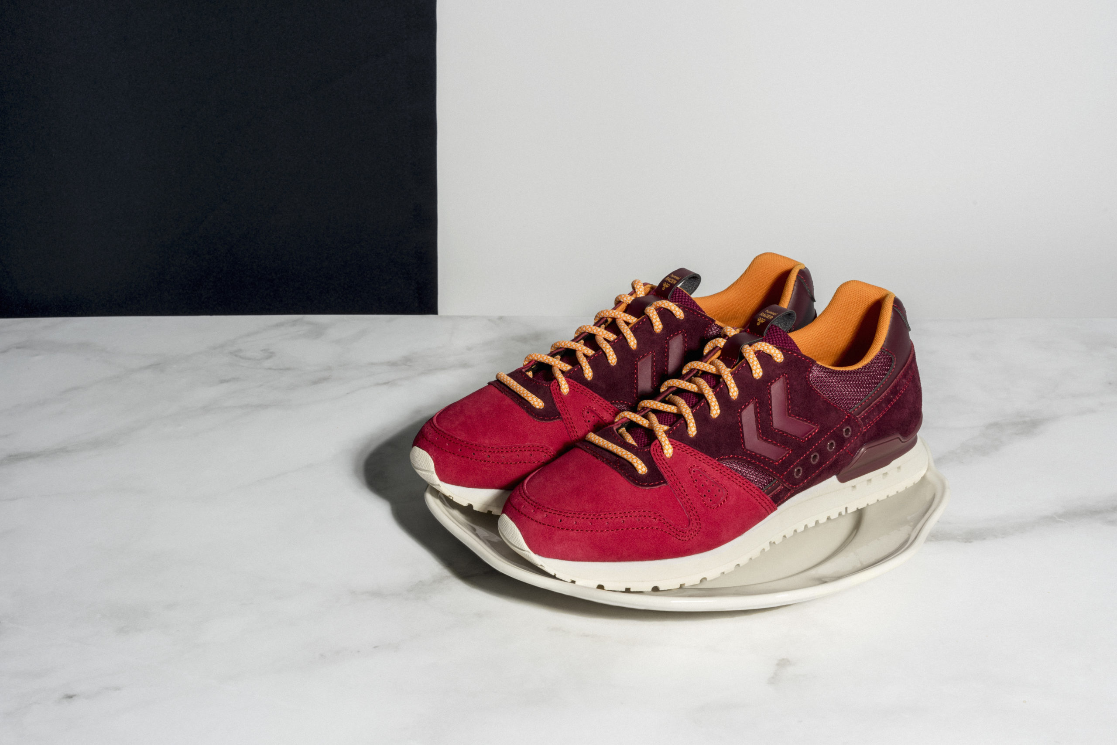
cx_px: 558
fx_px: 1552
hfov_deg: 39.6
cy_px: 372
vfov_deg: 27.0
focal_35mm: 50
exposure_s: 1/160
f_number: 16
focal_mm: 50
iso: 64
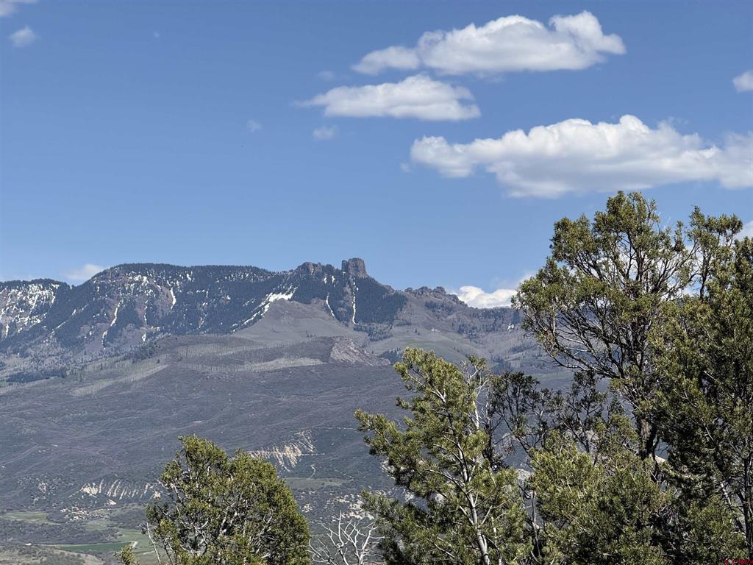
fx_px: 2610
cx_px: 376
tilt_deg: +5.7
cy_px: 282
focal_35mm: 120
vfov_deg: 12.3
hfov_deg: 16.4
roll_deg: +1.1
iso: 50
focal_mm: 15.66
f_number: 2.8
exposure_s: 1/2212
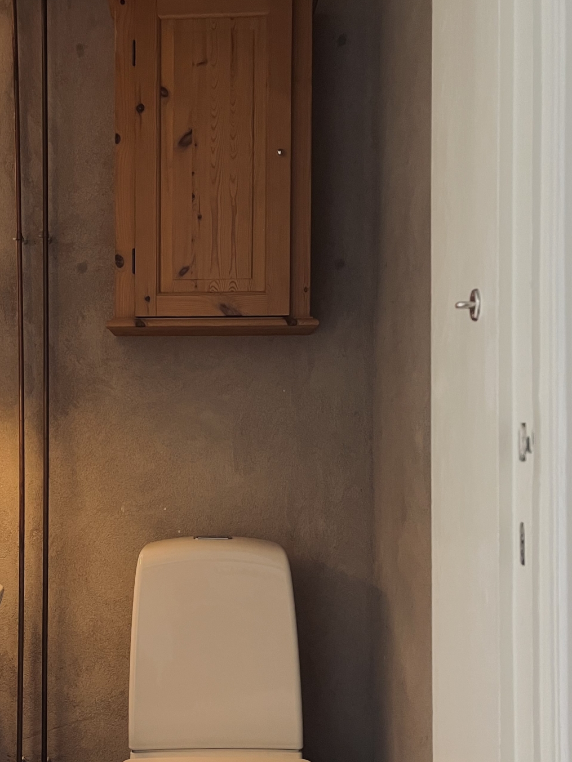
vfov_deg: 45.6
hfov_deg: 34.7
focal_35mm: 41
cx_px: 170
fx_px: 903
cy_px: 444
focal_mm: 5.1
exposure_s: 1/56
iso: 500
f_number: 1.6
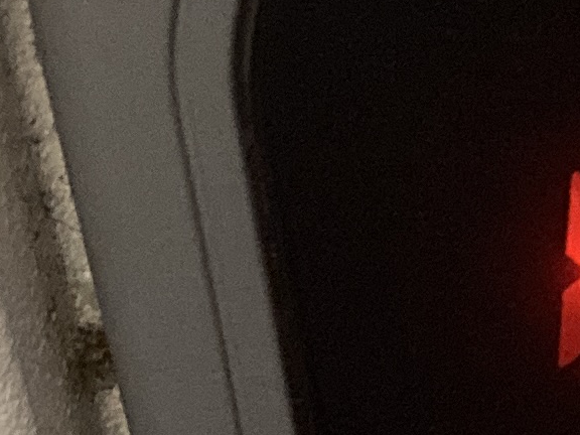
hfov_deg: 9.7
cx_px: 945
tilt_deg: -33.6
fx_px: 3284
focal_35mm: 196
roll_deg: -15.2
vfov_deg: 7.6
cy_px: 348
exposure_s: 1/25
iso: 640
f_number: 1.8
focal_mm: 3.99
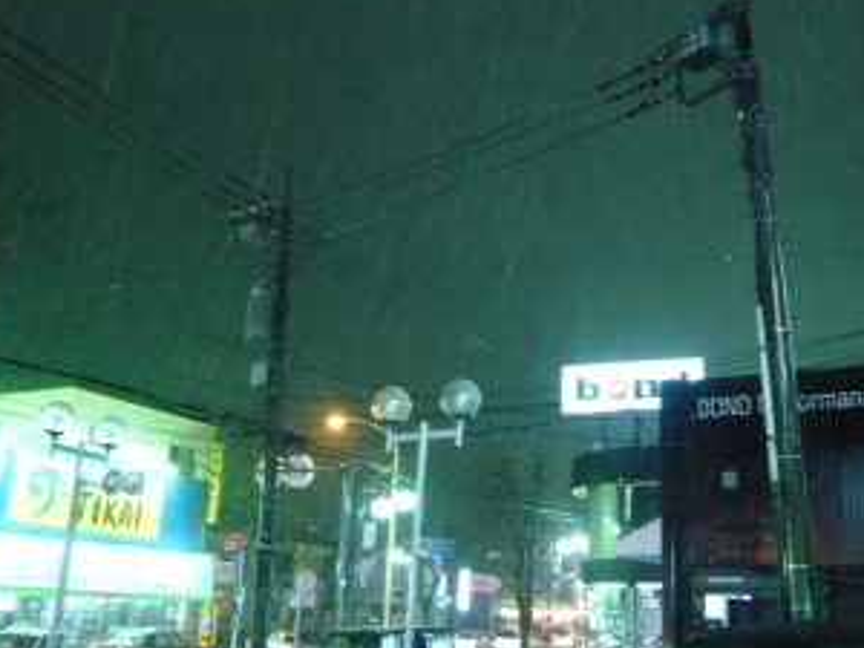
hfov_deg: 49.6
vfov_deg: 38.6
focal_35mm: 37
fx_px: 924
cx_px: 541
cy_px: 301
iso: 800
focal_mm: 4.6
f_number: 2.8
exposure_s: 1/8
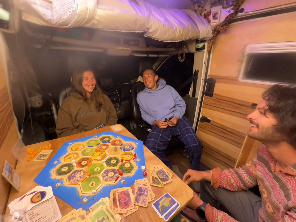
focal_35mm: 13
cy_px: 111
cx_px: 148
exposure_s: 1/60
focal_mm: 1.57
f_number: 1.8
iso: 500
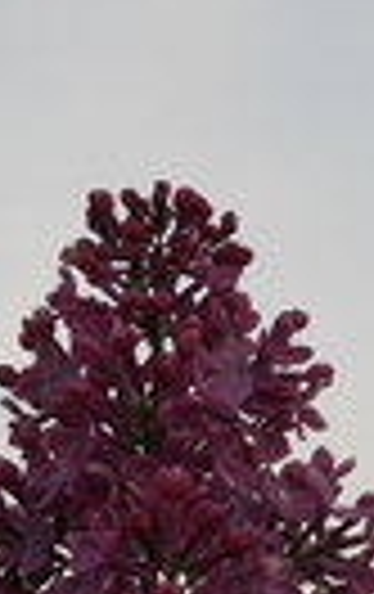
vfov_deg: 17.8
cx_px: 279
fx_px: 1867
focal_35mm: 115
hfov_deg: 11.4
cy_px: 529
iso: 80
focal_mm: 6.72
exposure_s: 1/60
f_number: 3.1
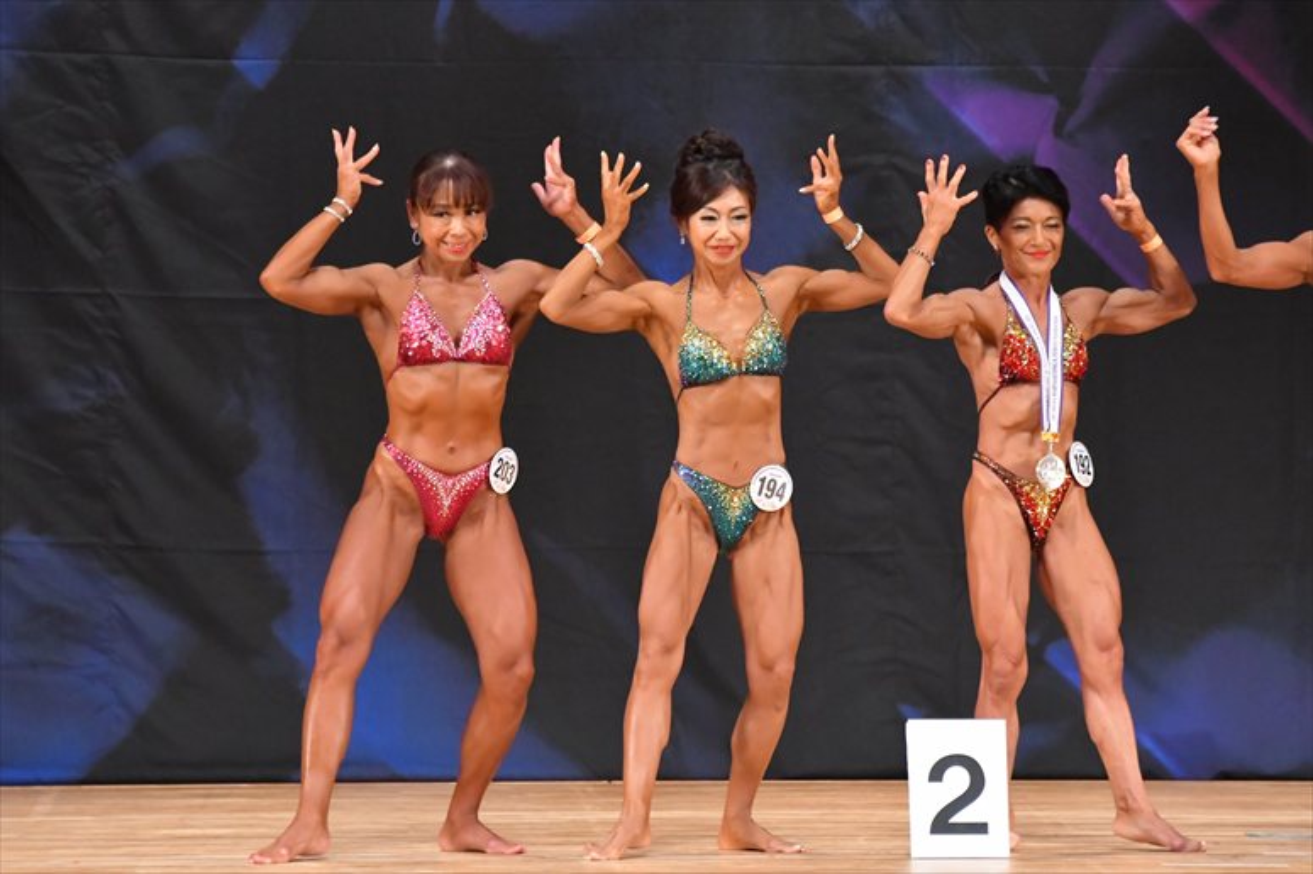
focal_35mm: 300
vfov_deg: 4.6
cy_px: 437
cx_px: 656
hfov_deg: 6.9
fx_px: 10936
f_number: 5.6
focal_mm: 200
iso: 6400
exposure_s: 1/400
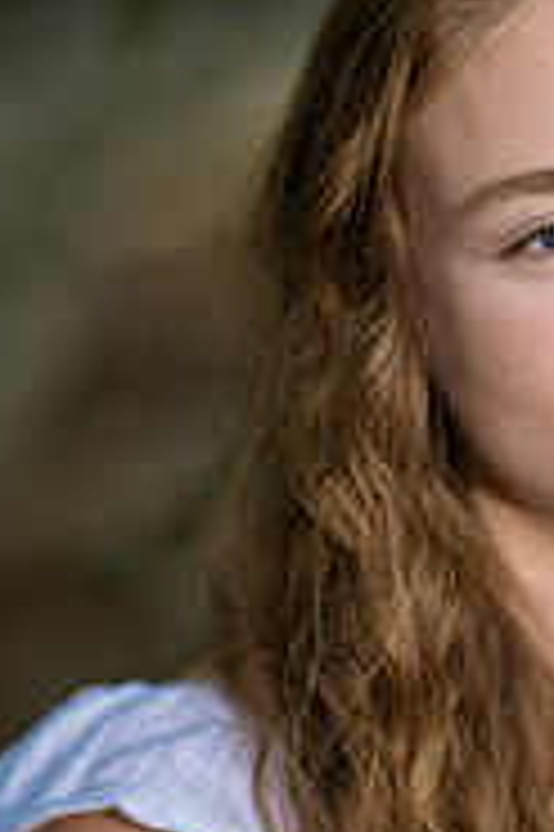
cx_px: 563
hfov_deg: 6.6
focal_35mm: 207
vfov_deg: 9.9
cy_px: 432
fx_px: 4787
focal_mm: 85
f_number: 1.4
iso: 250
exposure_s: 1/640
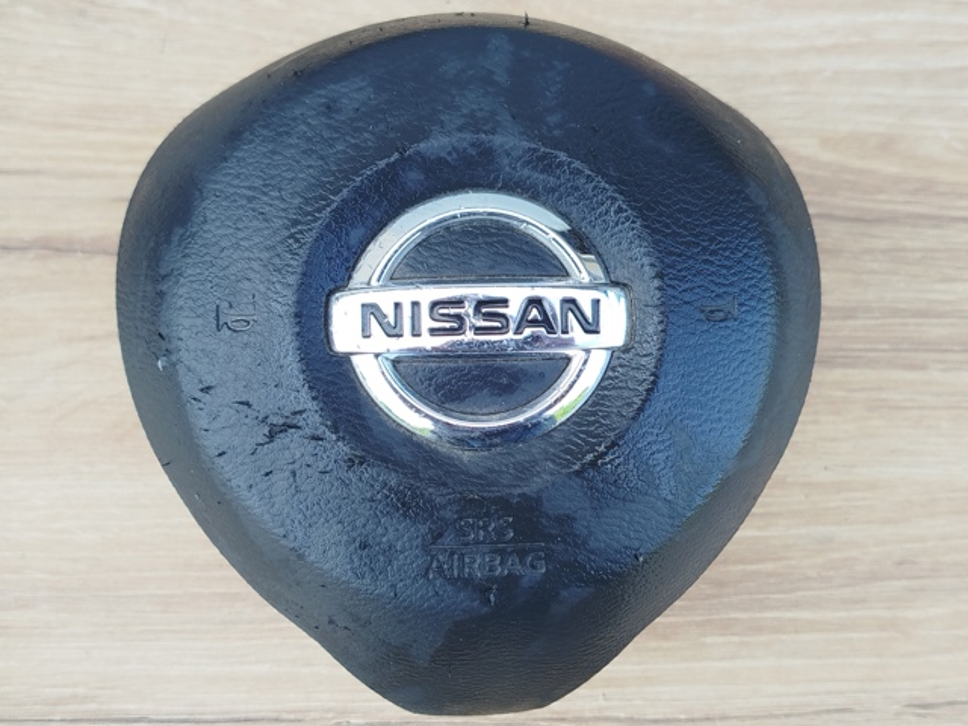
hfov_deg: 39.7
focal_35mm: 48
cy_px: 363
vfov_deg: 30.3
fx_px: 1342
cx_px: 484
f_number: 1.7
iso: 80
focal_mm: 5.31
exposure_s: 1/100
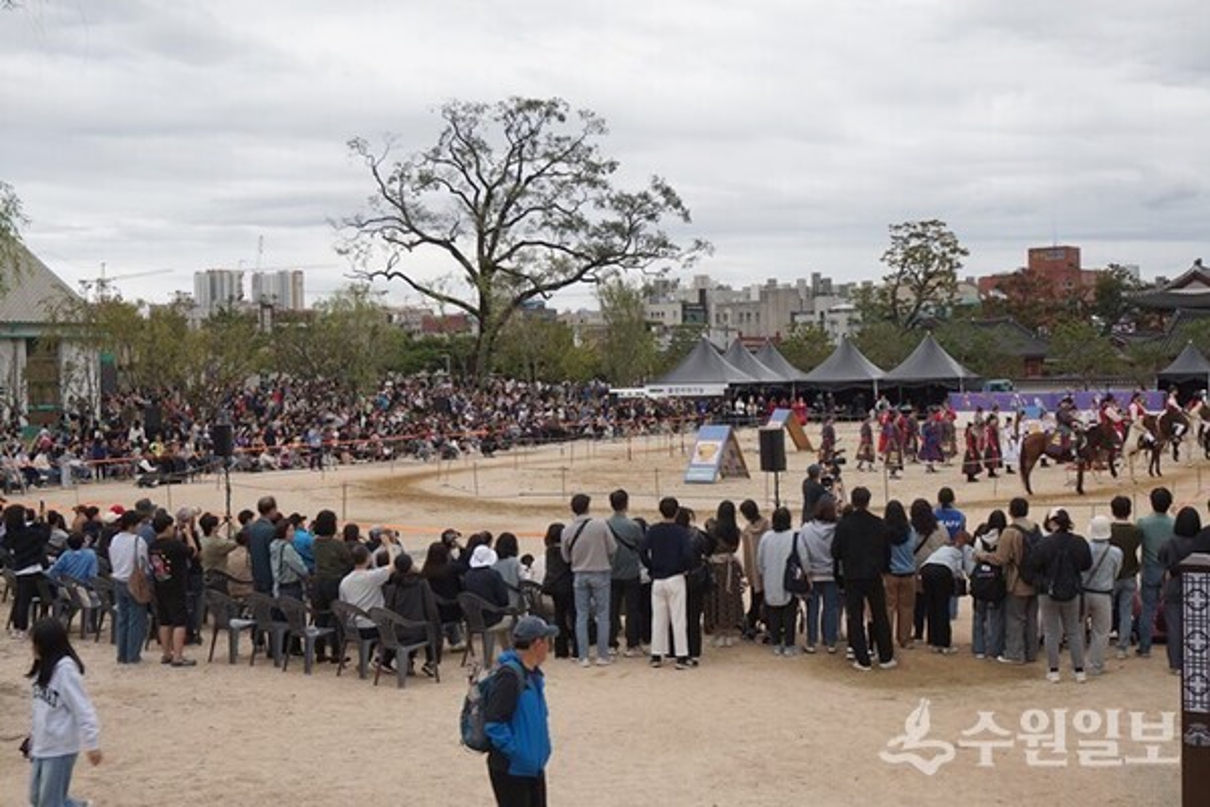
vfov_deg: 30.8
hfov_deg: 45.0
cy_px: 404
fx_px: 1462
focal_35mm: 44
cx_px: 605
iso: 100
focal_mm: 29
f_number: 6.3
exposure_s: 1/80
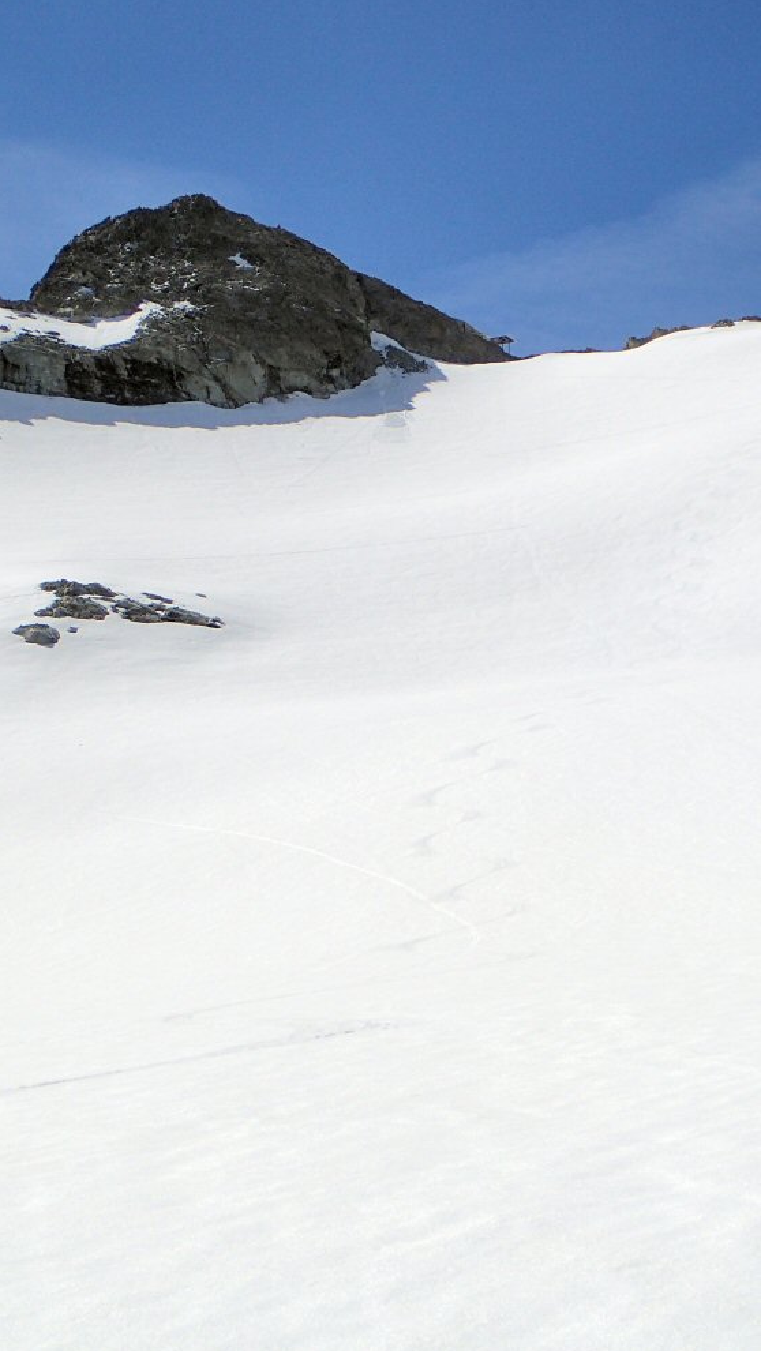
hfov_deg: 18.8
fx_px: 2258
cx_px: 688
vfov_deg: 33.3
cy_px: 676
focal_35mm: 63
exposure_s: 1/250
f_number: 11
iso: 100
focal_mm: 7.86
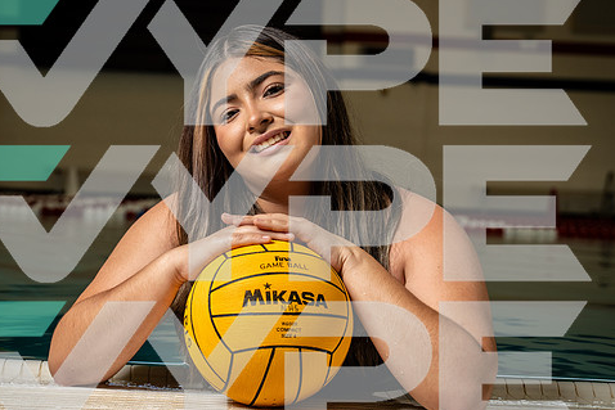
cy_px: 214
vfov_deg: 16.1
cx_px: 264
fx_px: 1452
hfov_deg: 23.9
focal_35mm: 85
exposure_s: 1/250
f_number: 5.6
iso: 640
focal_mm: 70
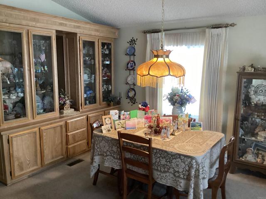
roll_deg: -0.2
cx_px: 133
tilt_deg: -8.8
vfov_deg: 45.4
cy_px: 100
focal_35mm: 31
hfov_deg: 58.4
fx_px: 238
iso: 400
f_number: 2.4
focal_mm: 3.3
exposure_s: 1/40
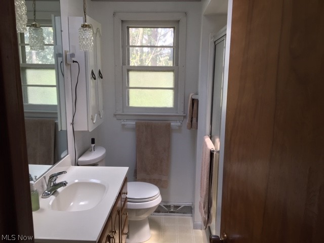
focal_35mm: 29
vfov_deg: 48.2
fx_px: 271
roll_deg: +0.4
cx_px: 162
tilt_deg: -9.1
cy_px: 122
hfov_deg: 61.7
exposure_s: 1/50
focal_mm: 4.15
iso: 32
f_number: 2.2
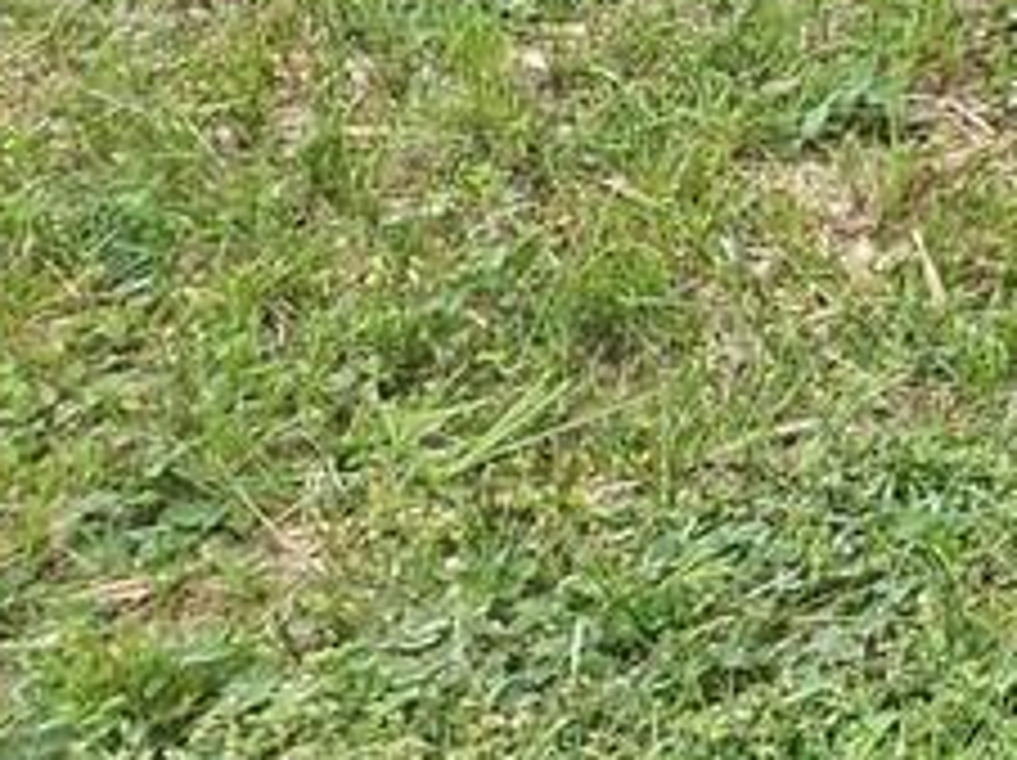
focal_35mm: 163
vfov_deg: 8.4
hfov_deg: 8.9
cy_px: -967
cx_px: 3393
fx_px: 4784
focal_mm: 6.4
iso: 25
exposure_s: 1/180
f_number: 1.8
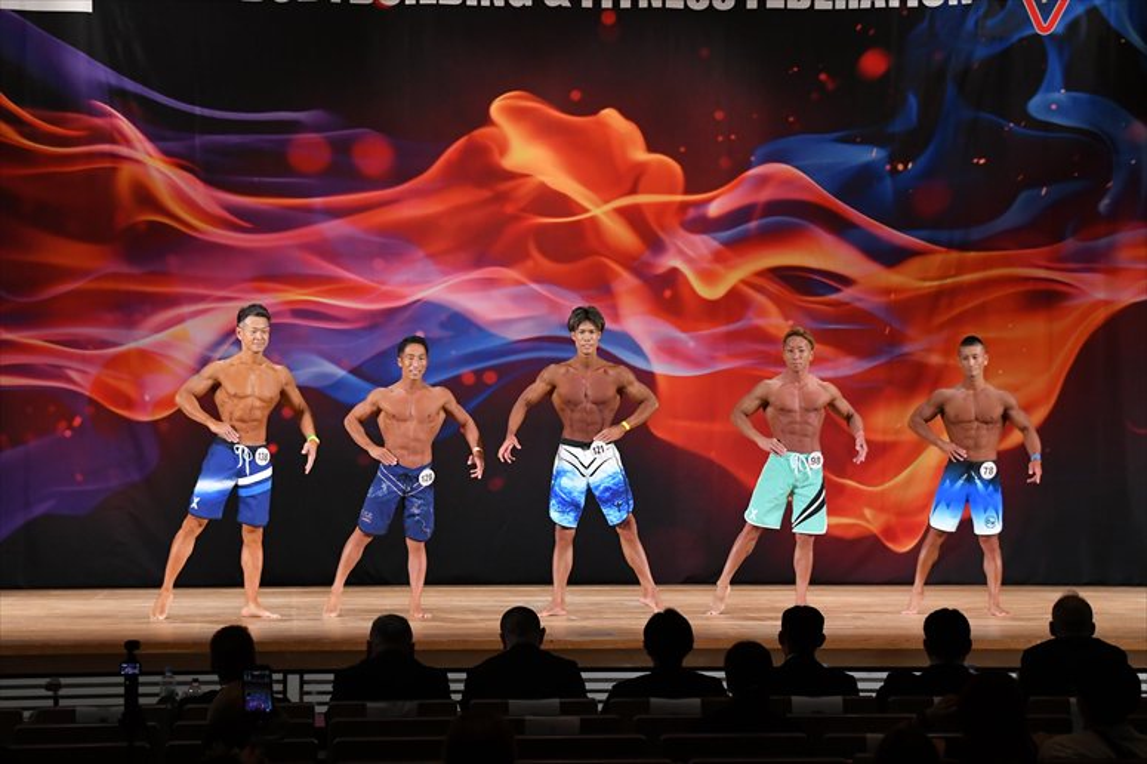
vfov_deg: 13.0
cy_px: 382
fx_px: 3344
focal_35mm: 105
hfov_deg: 19.5
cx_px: 574
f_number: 5.6
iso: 3200
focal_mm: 70
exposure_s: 1/400
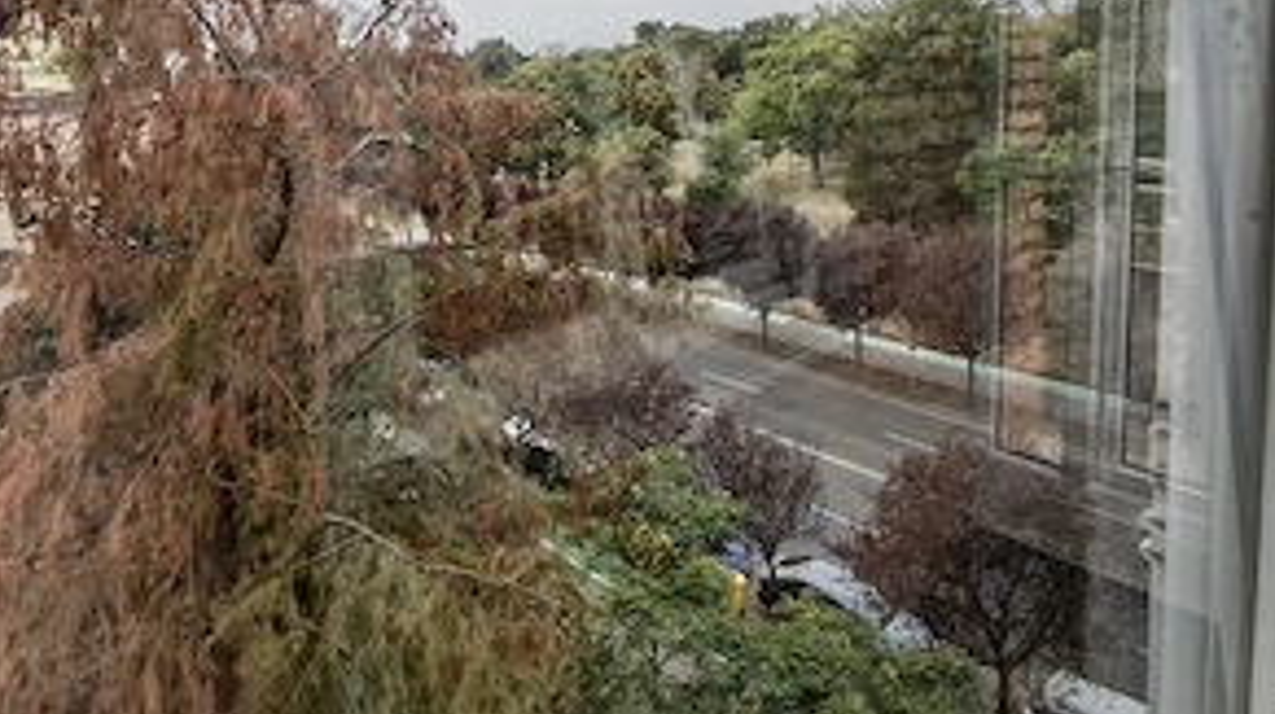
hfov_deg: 76.4
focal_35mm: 24
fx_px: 811
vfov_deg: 45.4
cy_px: 153
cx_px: 631
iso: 50
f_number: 2.2
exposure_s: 1/730
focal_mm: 1.96
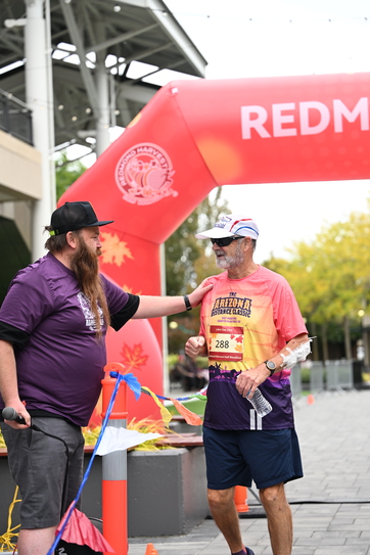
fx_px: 1202
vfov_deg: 26.0
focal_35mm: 78
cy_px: 279
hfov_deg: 17.5
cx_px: 187
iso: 640
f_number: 2.8
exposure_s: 1/2000
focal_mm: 77
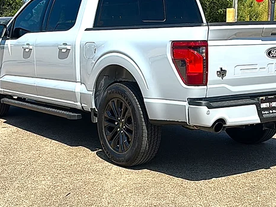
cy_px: 68
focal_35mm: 56
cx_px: 155
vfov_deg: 25.9
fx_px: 446
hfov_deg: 34.3
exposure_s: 1/5917
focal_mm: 6.86
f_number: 1.78
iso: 80
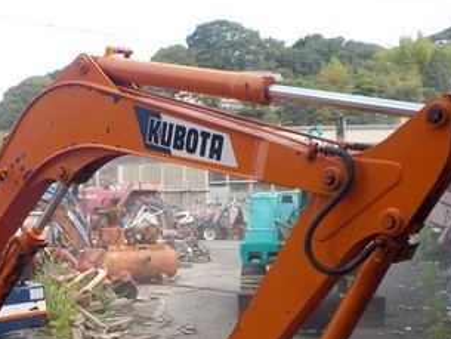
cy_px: 299
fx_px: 821
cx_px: 127
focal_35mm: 63
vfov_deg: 22.8
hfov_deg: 30.3
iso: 125
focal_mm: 4.1
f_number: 3.3
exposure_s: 1/250
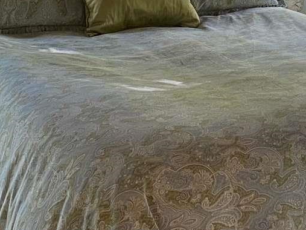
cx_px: 221
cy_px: -52
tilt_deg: -7.5
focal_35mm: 105
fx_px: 928
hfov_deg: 18.6
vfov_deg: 13.7
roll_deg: -0.9
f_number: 1.8
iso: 160
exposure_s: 1/60
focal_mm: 4.25
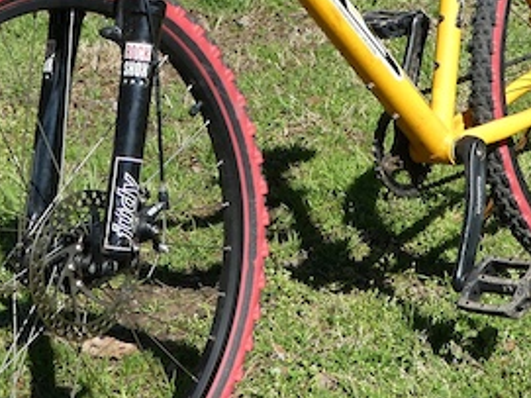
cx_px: 315
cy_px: 45
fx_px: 1809
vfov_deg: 12.5
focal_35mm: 118
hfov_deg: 16.7
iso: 80
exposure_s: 1/640
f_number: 3.8
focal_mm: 7.2
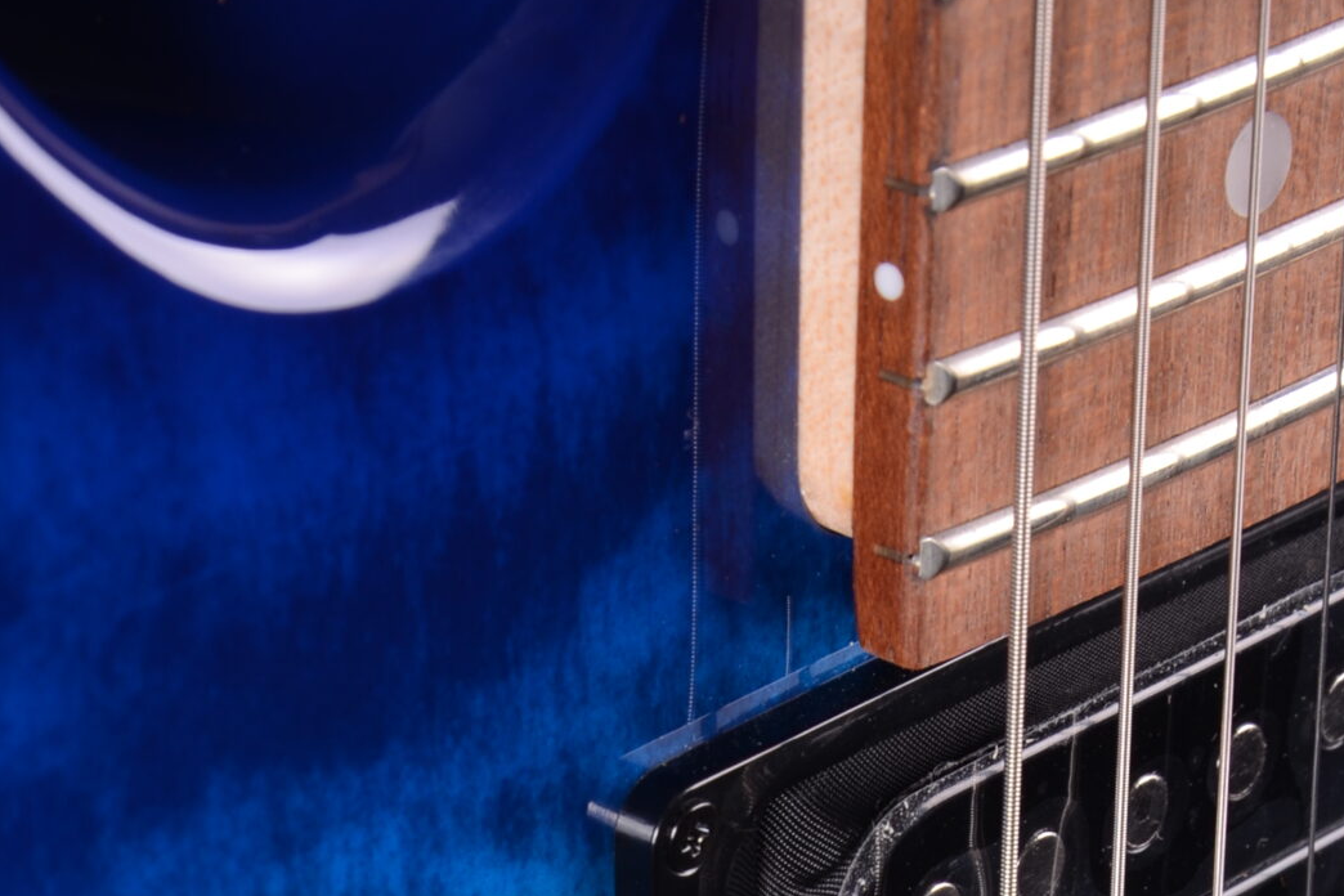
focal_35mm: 165
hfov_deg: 12.4
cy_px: 1137
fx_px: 6168
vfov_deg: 8.2
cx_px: 677
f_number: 11
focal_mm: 45
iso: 200
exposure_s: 1/200
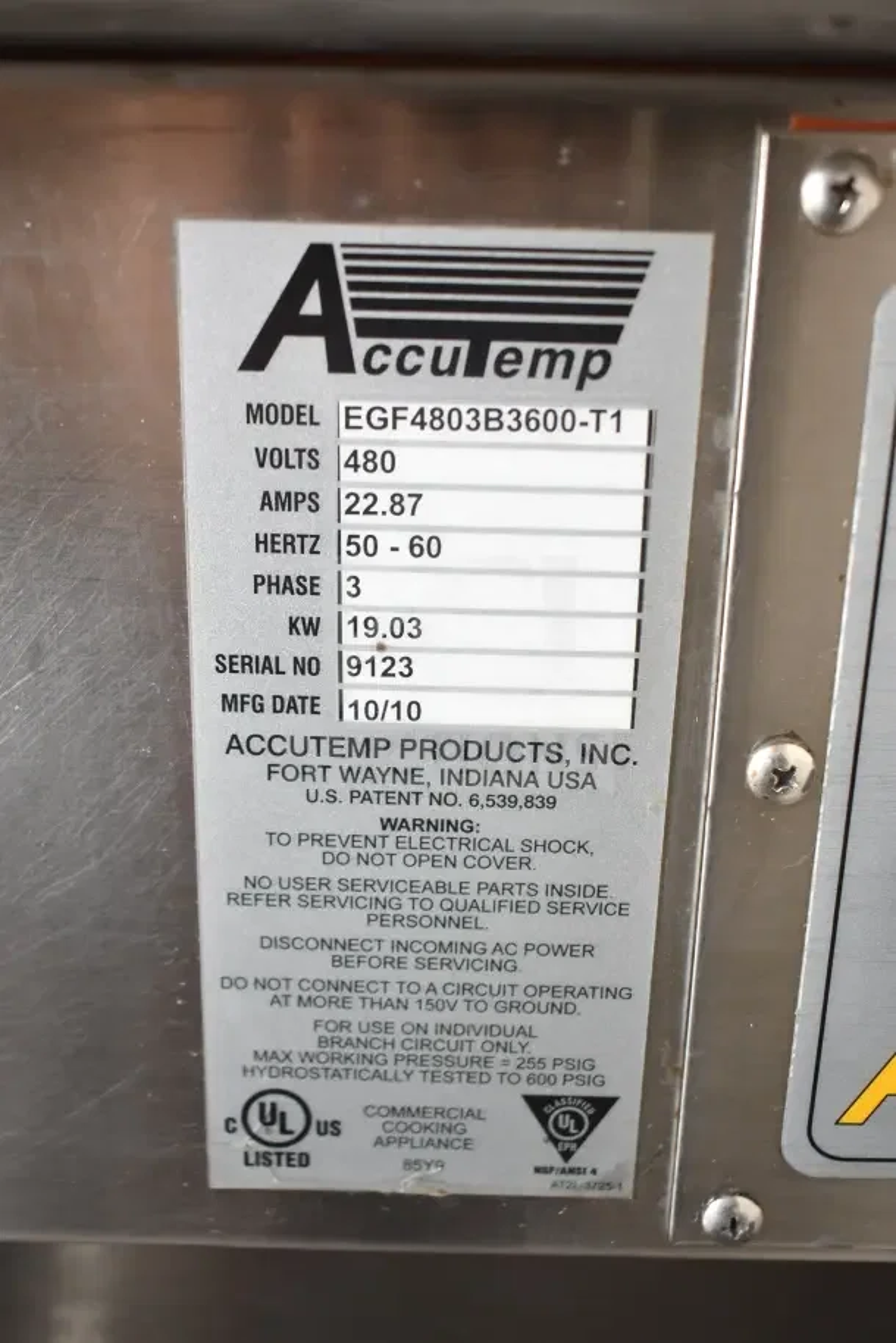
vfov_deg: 53.1
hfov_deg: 36.9
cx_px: 448
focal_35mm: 36
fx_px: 1343
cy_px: 672
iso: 640
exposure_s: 1/40
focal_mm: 24
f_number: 3.8
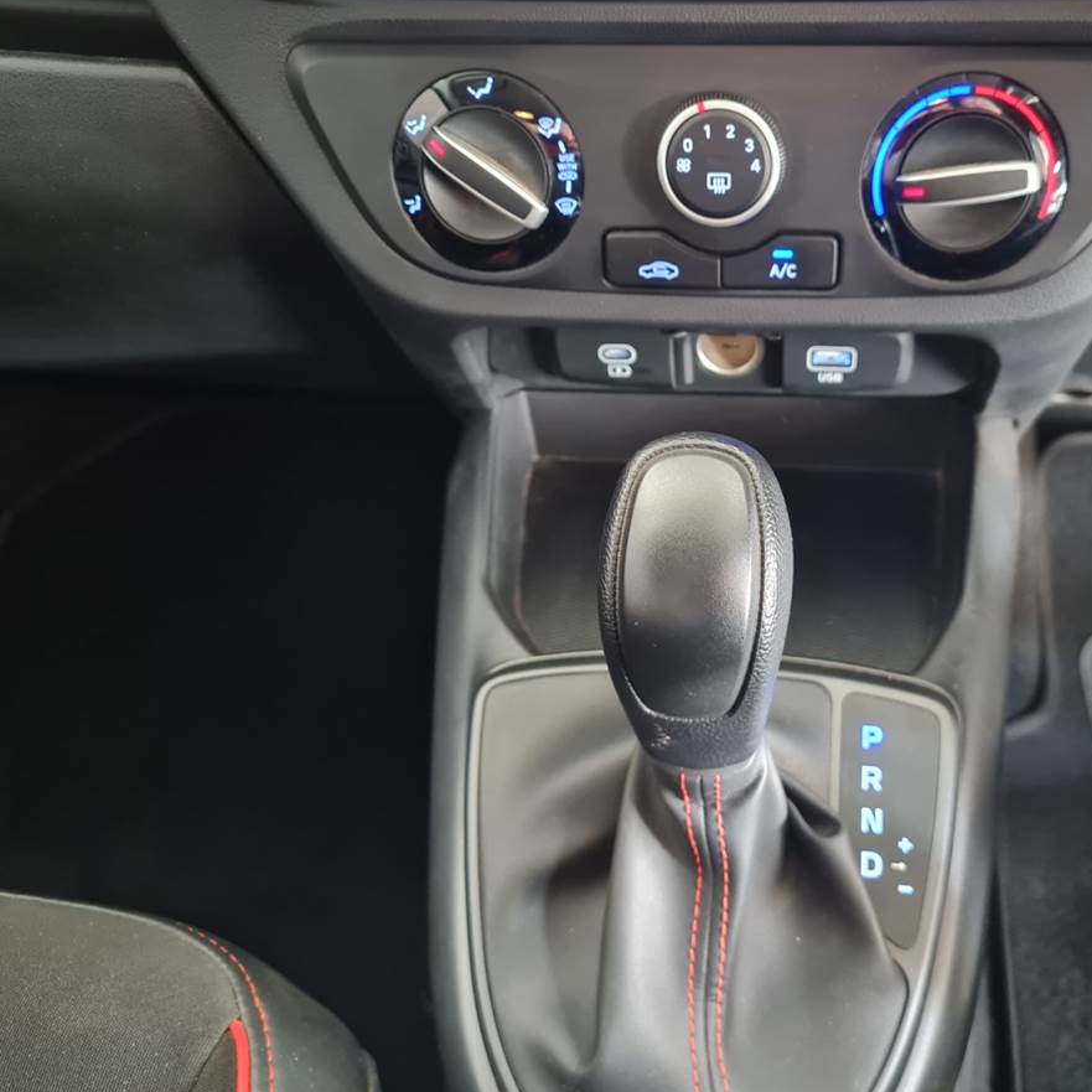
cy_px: 546
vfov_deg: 52.5
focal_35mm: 31
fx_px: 1106
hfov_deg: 51.8
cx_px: 707
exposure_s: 1/25
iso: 640
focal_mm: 5.4
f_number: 1.8
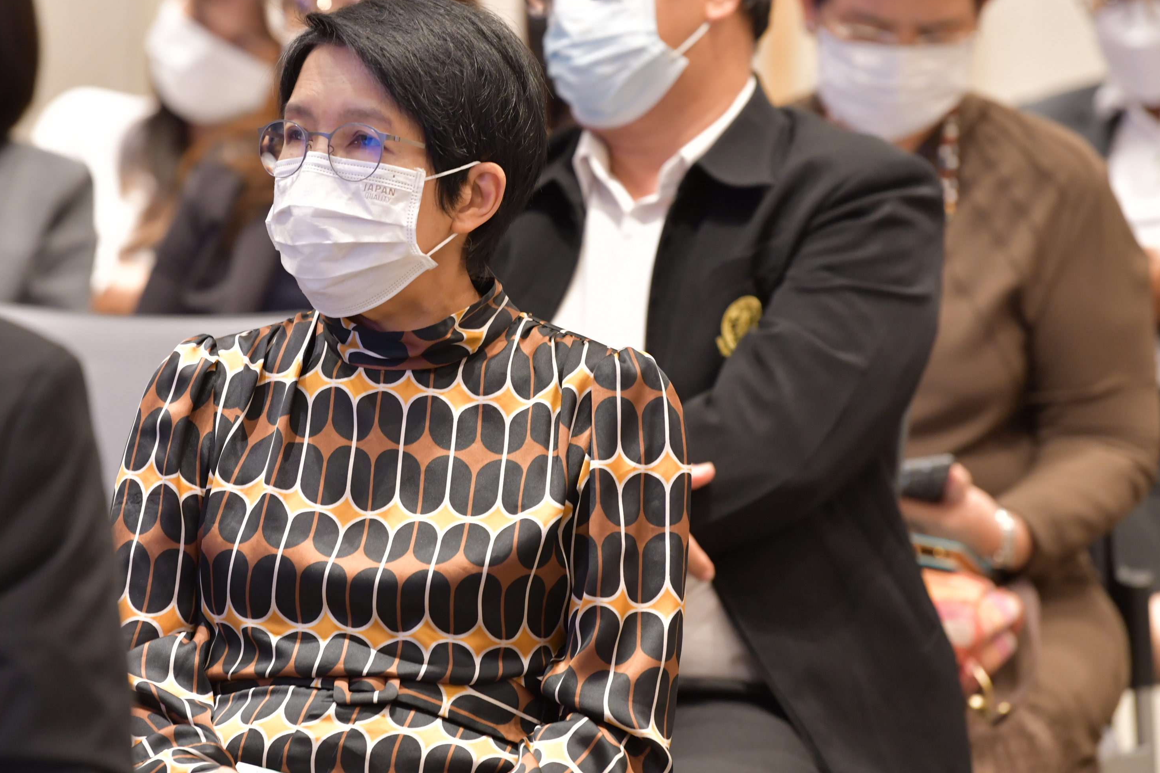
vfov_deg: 4.9
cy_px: 305
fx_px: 9086
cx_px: 357
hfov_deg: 7.3
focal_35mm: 282
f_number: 4
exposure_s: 1/60
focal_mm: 200
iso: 1250
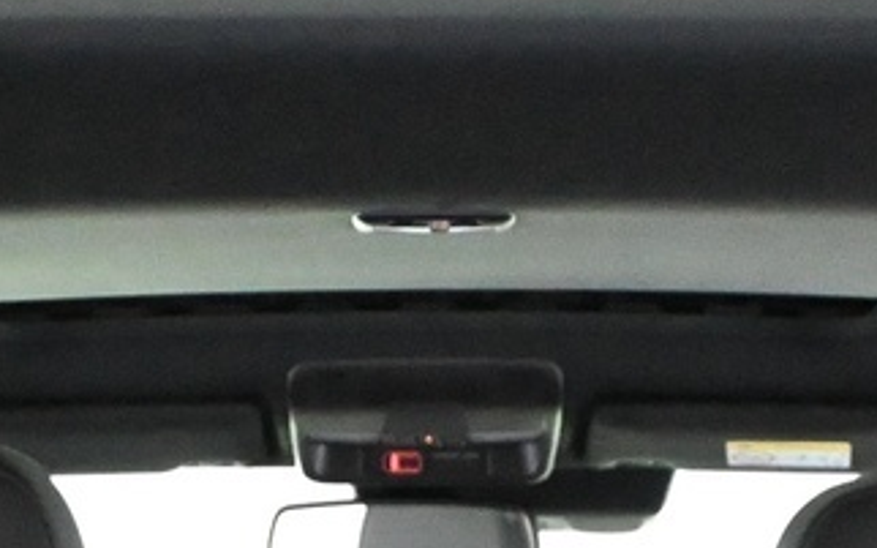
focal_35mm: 158
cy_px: 1344
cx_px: 441
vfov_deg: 7.7
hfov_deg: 13.3
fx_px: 3771
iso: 8000
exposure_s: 1/60
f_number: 3.8
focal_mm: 20.5
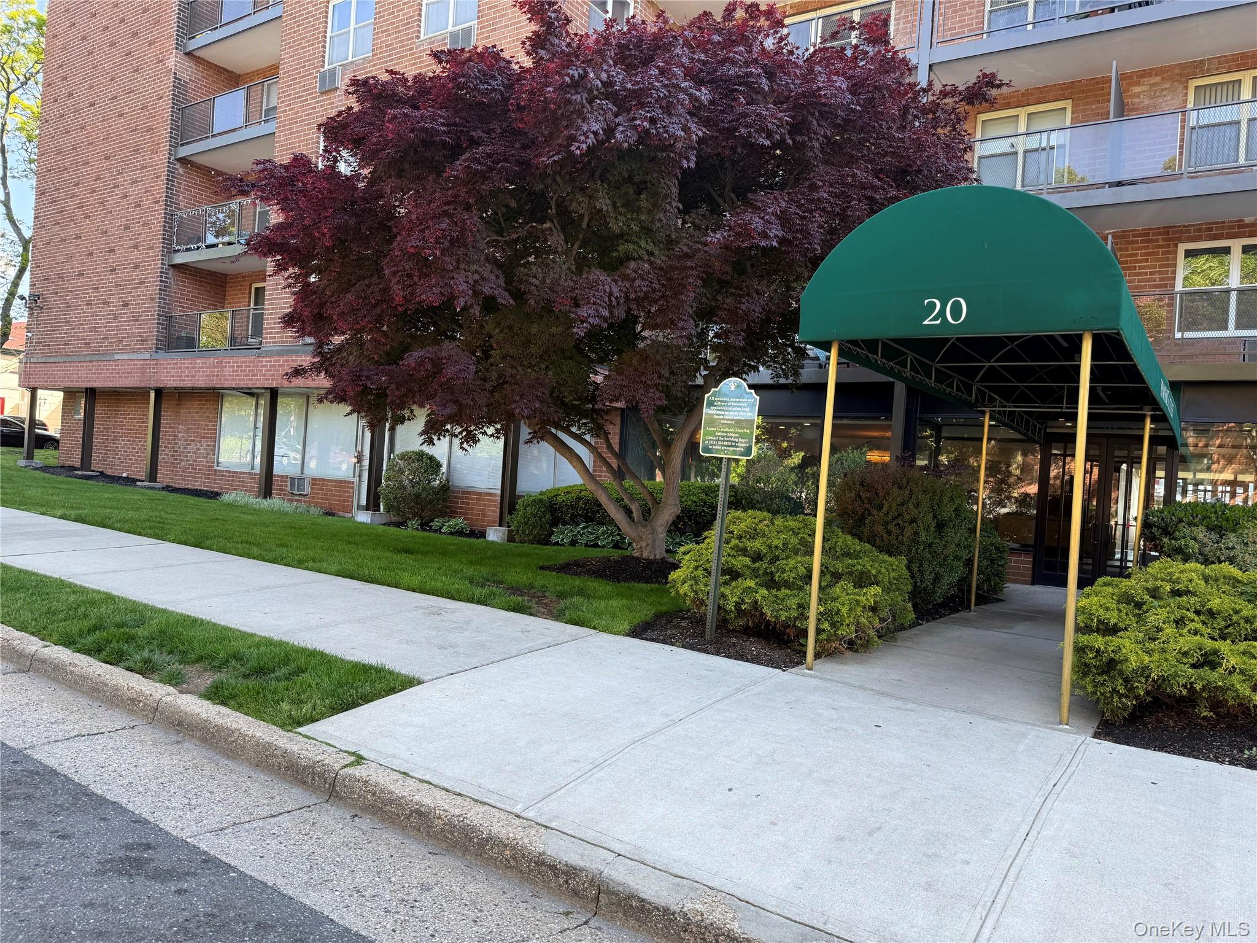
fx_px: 872
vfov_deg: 56.8
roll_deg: -3.9
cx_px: 628
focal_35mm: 24
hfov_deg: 71.6
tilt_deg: +0.1
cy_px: 472
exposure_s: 1/215
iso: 64
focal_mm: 6.76
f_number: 1.78
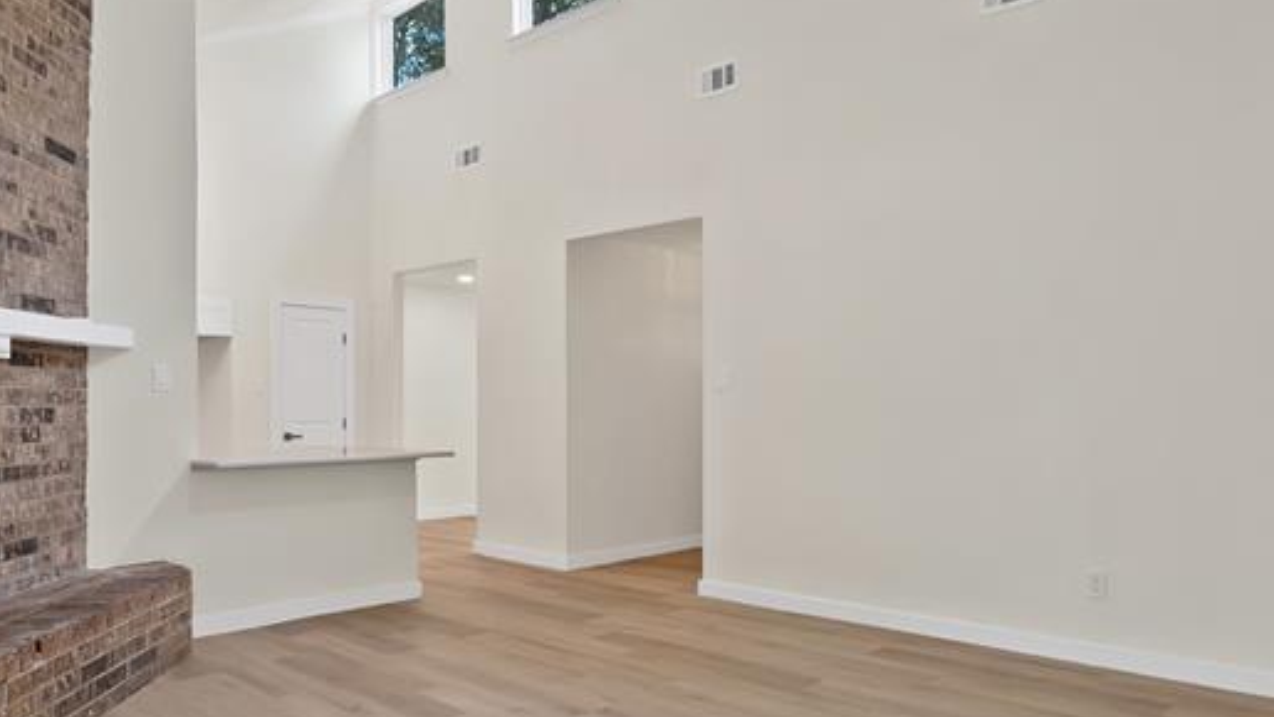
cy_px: 393
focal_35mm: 25
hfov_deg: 73.8
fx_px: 845
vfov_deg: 46.0
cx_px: 564
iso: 800
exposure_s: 1/6
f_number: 9
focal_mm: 12
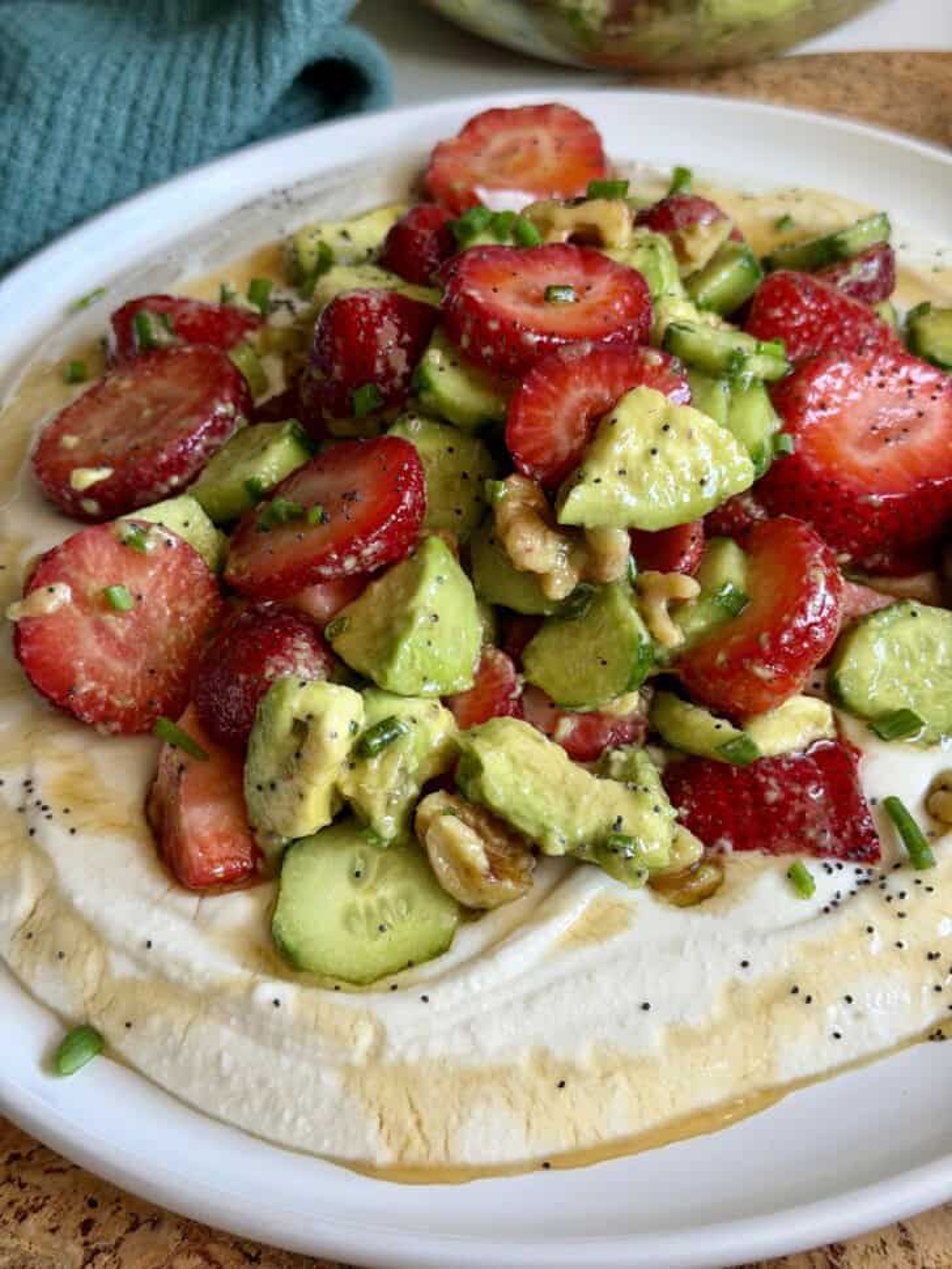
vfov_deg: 39.7
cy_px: 634
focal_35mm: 48
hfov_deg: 30.3
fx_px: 1760
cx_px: 476
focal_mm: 6.8
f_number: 1.8
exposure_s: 1/121
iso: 100
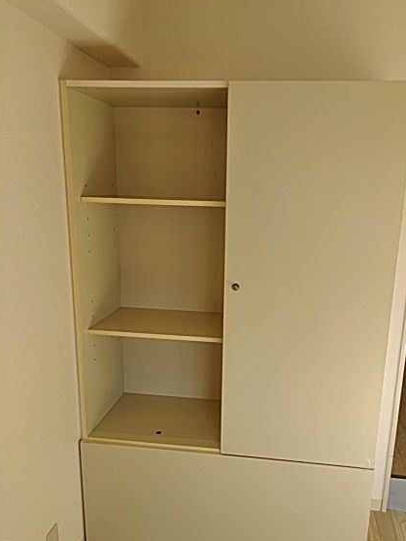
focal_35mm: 31
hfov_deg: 45.4
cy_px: 303
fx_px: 485
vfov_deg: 58.2
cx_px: 228
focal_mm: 3.46
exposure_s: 1/125
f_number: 2.2
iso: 62
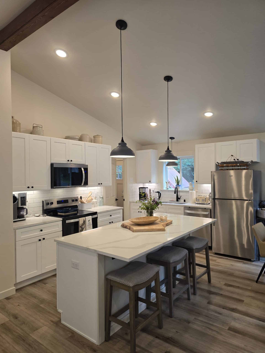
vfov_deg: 73.9
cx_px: 132
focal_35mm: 23
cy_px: 176
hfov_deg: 58.9
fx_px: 235
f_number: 1.7
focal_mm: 6.3
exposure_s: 1/120
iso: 100
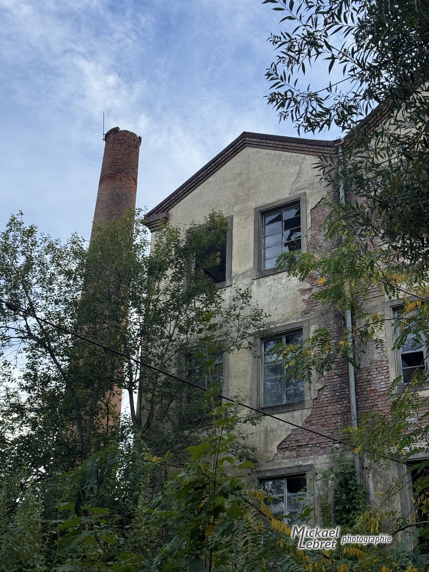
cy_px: 286
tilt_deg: +29.4
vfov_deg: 39.7
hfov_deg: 30.3
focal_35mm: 48
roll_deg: -2.3
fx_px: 793
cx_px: 214
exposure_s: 1/1203
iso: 80
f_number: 1.78
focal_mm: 6.76
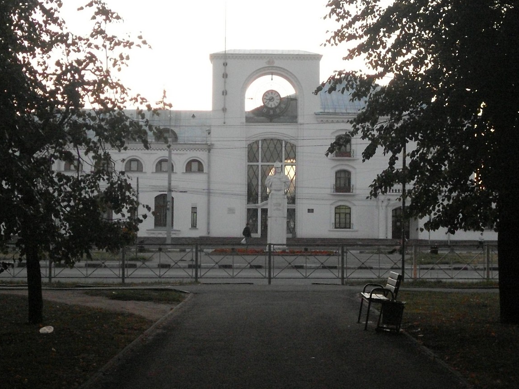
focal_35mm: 101
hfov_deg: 19.4
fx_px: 1514
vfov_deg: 14.6
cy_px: 165
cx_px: 262
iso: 400
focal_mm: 13.5
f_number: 4
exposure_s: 1/60
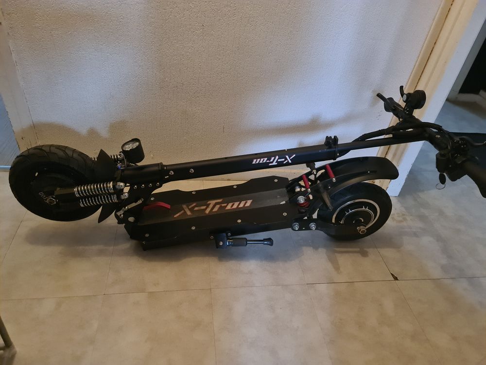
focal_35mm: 25
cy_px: 182
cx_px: 243
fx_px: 351
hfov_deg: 69.4
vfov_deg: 54.9
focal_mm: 7
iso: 1600
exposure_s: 1/50
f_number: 1.8
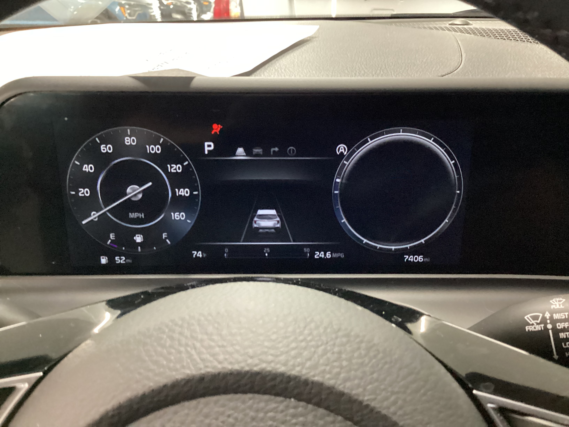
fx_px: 510
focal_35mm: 31
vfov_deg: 45.4
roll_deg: -1.1
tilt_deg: -25.2
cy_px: 214
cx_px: 284
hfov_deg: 58.4
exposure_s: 1/20
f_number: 2.4
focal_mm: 3.3
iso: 640
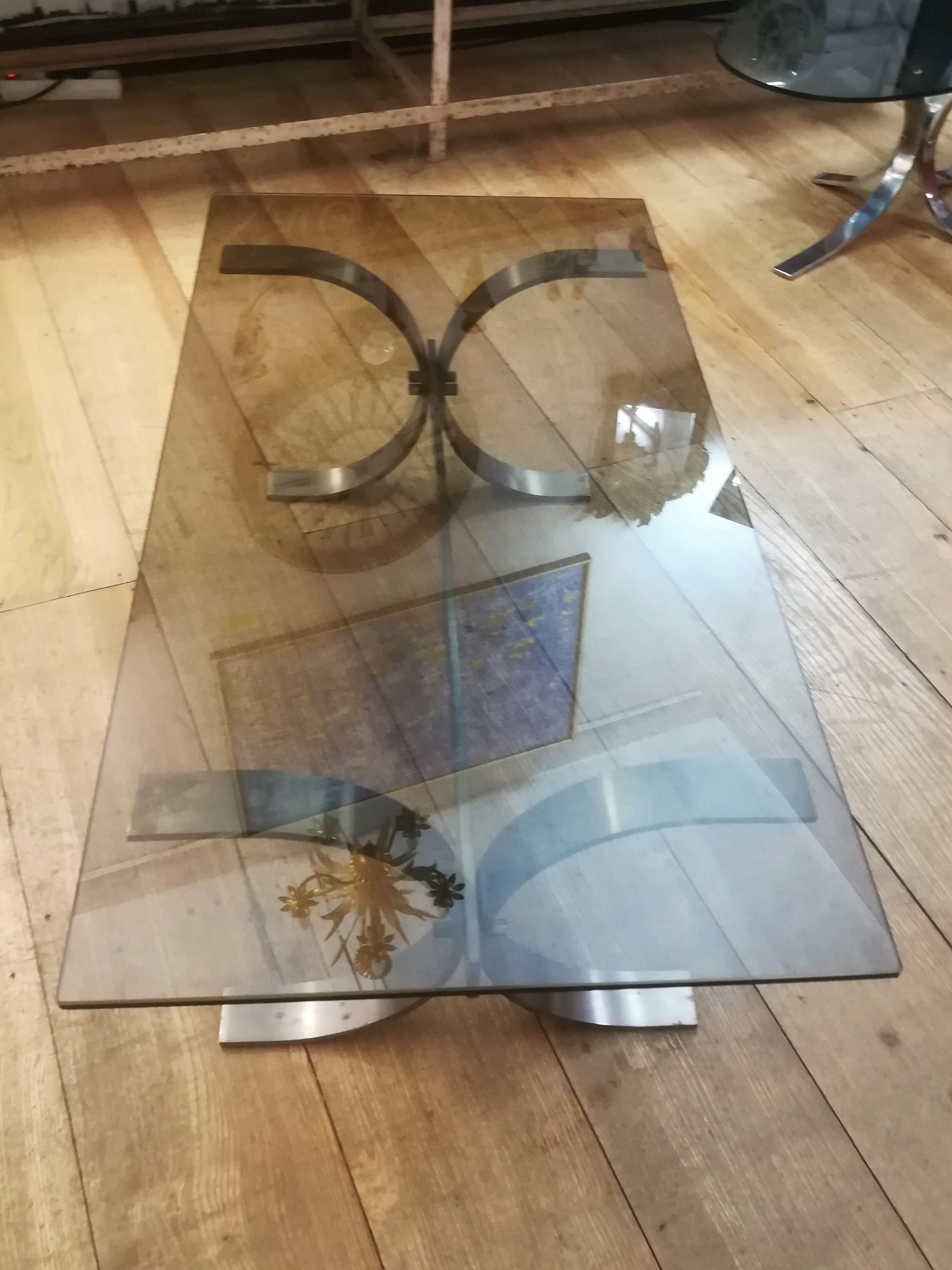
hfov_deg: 53.1
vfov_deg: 67.3
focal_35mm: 26
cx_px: 476
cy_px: 635
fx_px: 953
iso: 500
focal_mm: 3.83
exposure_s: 1/20
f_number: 2.2
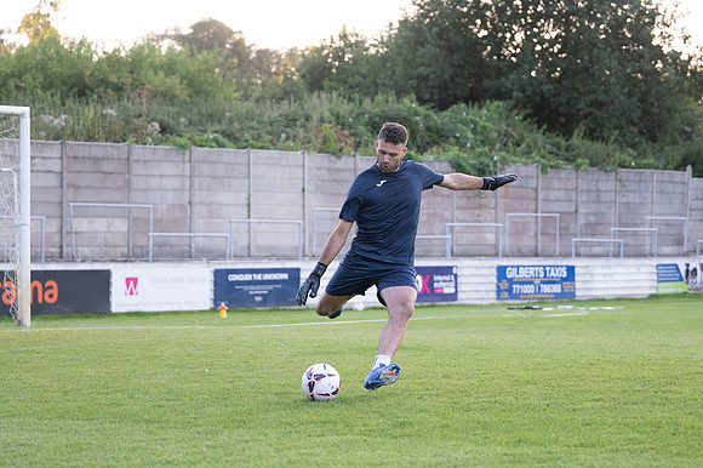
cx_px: 352
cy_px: 234
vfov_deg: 13.0
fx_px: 2049
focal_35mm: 105
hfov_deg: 19.5
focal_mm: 70
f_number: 2.8
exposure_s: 1/640
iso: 1000
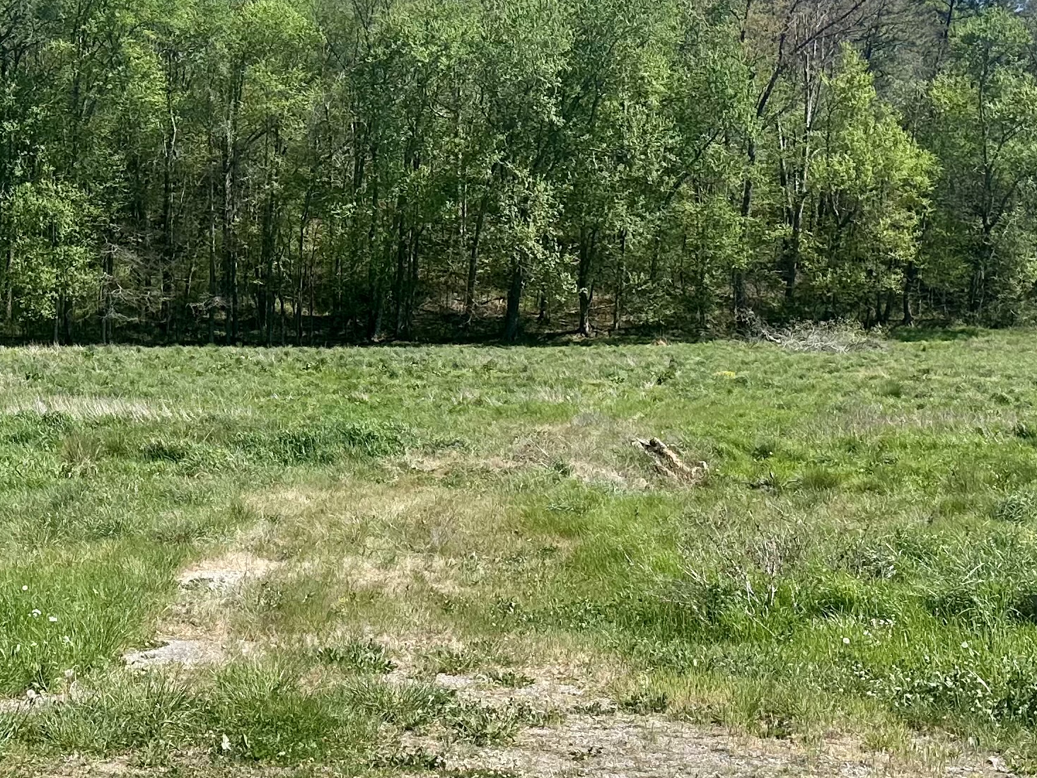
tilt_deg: +0.3
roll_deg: +0.2
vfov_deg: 22.3
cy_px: 388
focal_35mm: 66
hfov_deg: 29.1
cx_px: 299
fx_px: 1978
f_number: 1.78
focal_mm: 6.86
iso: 80
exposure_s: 1/3597
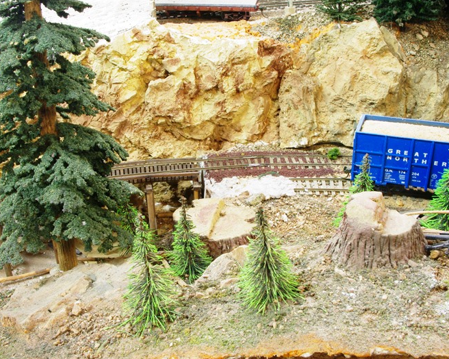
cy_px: 179
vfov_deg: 38.2
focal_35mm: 39
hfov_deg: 46.9
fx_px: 518
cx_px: 222
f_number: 27
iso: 400
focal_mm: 23.13
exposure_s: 6
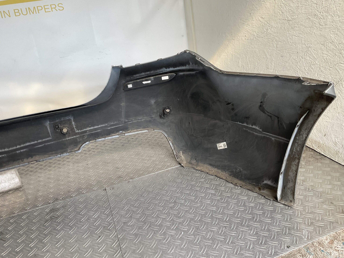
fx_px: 288
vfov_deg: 48.2
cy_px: 129
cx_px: 172
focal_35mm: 29
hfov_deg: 61.7
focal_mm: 3
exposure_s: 1/60
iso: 32
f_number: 1.8
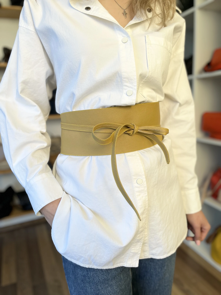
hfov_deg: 53.1
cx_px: 110
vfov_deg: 67.3
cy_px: 148
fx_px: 221
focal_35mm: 26
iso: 50
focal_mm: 5.1
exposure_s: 1/223
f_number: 1.6
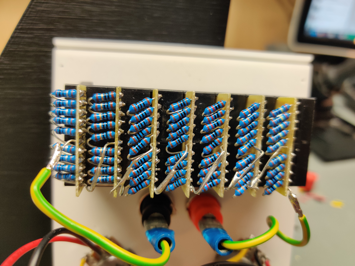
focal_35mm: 27
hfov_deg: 65.3
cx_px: 178
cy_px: 133
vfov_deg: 51.4
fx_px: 277
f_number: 1.65
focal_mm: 4.75
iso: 250
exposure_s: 1/50
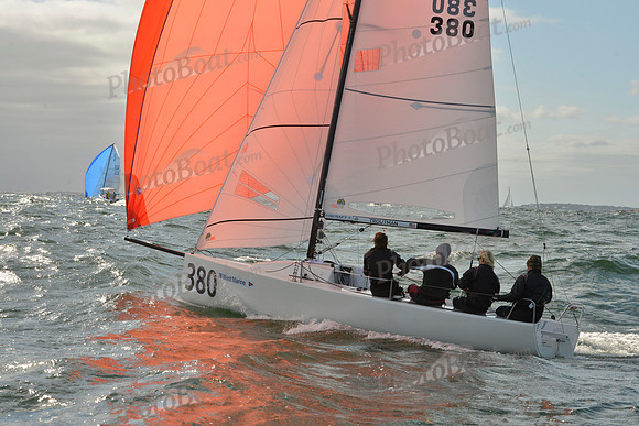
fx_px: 1243
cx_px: 320
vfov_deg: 19.5
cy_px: 213
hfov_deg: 28.8
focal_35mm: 70
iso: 400
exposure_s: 1/1000
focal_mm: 70
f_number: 11
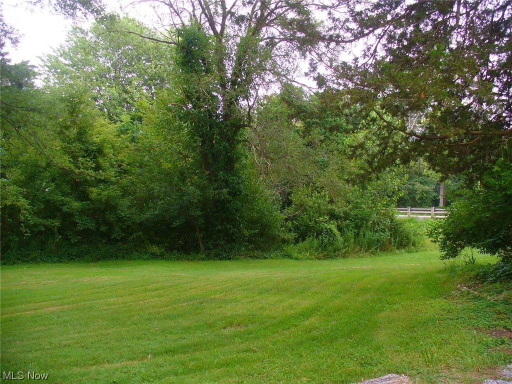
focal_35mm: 37
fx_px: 547
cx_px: 256
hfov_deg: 50.1
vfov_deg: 38.7
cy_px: 192
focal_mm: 6.1
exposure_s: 1/60
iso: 150
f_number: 2.8
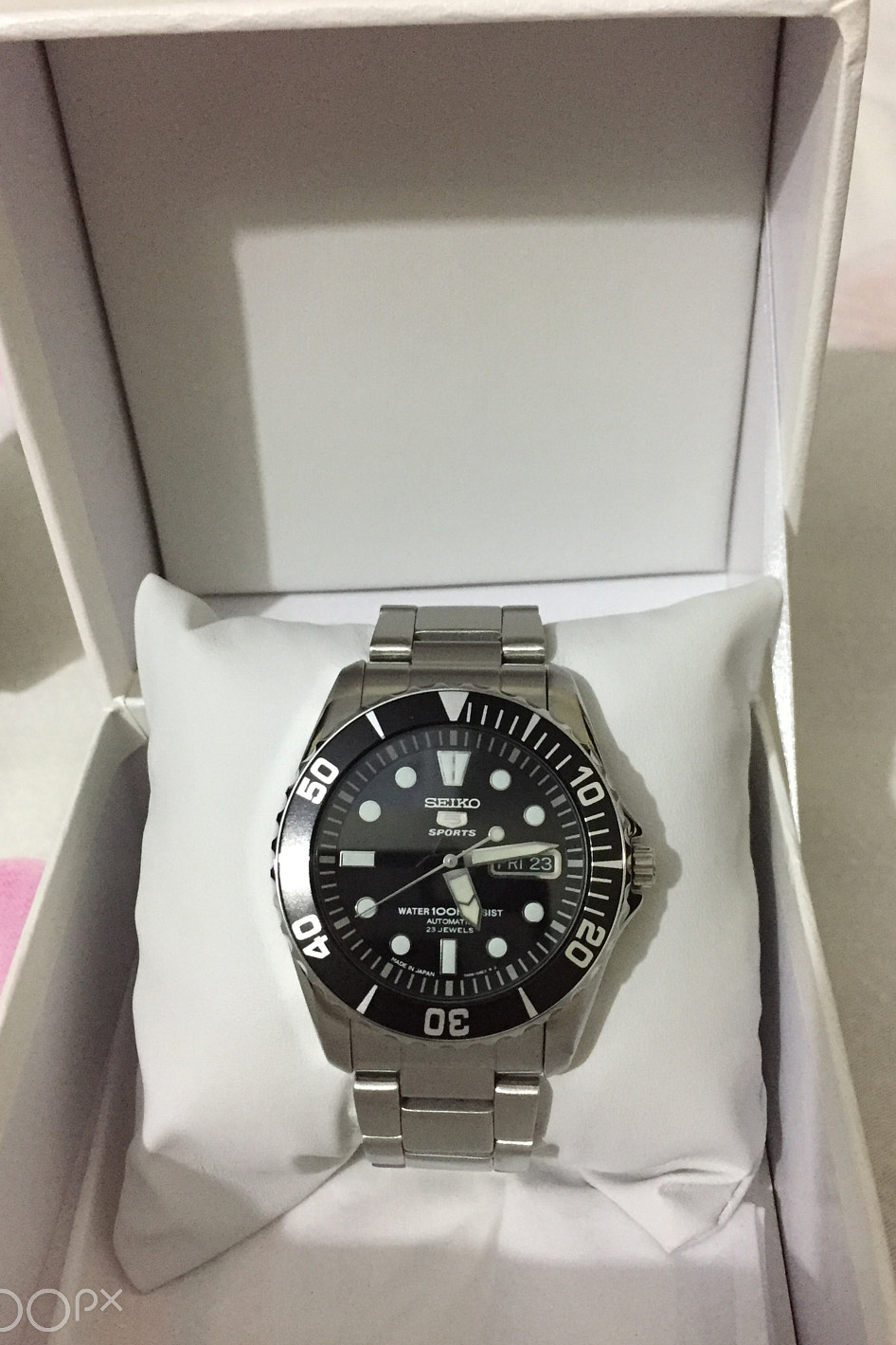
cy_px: 677
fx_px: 1269
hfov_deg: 38.9
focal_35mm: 34
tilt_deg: -49.3
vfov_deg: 55.8
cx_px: 456
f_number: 2.2
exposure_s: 1/17
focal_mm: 4.15
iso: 320
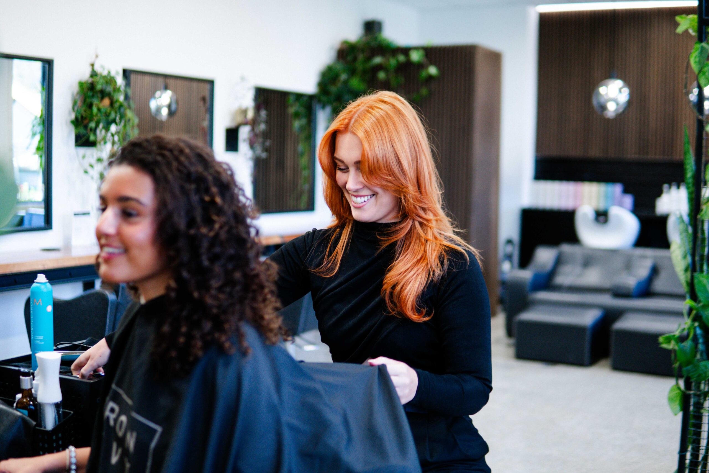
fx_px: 886
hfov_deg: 43.6
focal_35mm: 45
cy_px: 236
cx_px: 354
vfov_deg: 29.9
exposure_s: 1/500
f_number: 1.4
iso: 400
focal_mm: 30
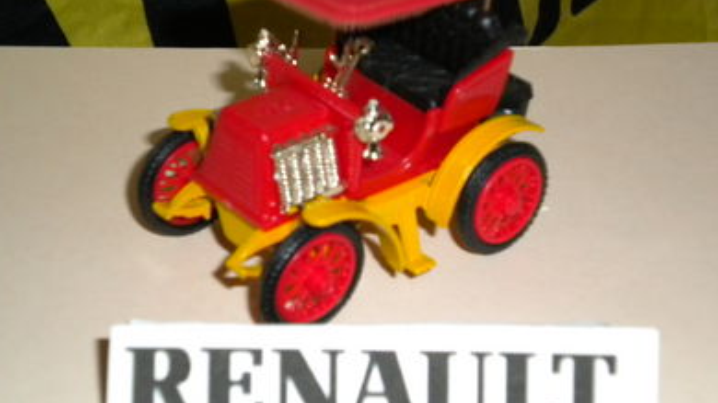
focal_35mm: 76
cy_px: 199
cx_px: 353
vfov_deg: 15.9
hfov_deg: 27.9
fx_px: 1446
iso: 400
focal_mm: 12.3
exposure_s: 1/60
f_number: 4.6
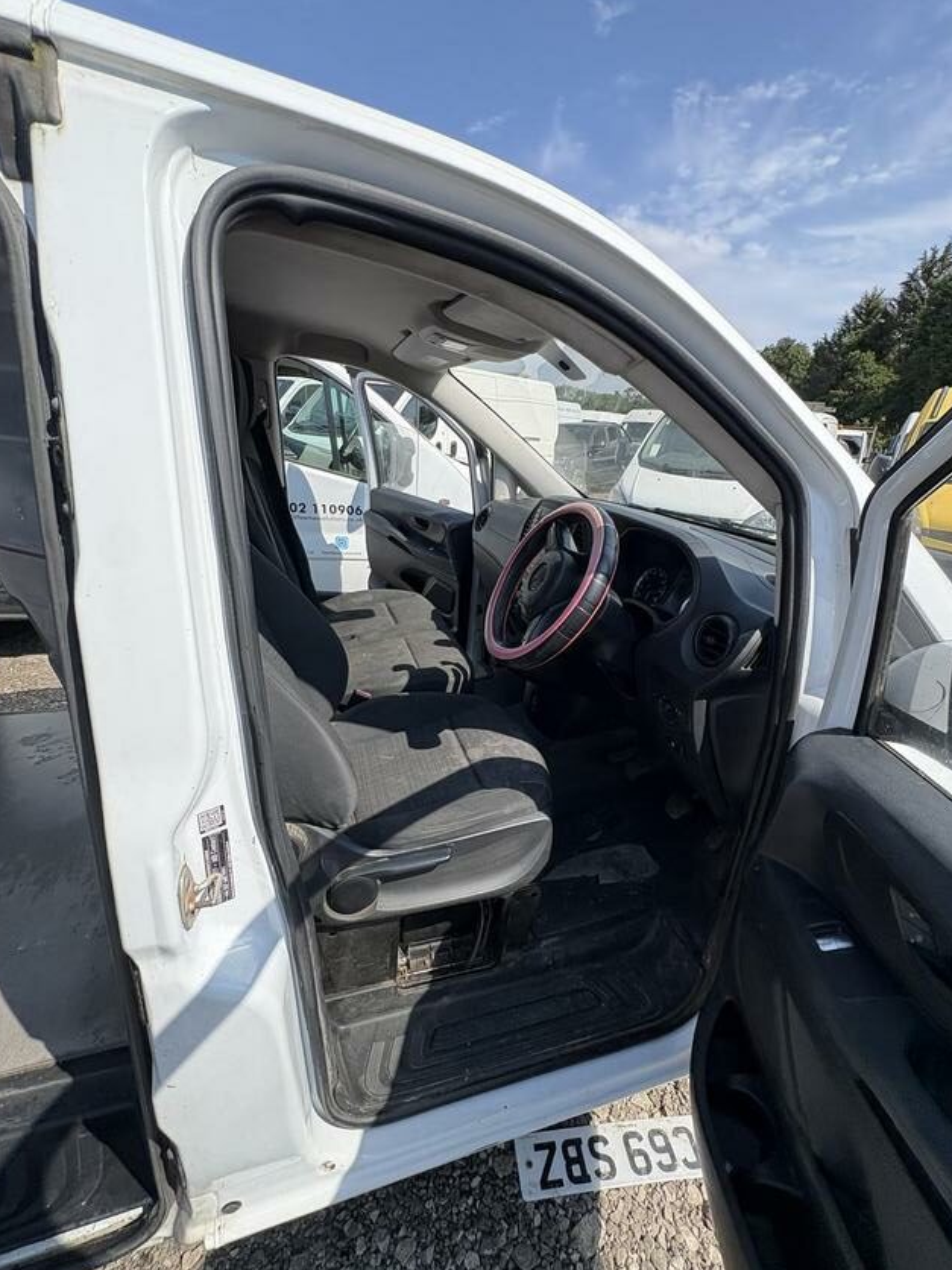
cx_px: 495
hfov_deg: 81.7
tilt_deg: -19.3
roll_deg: -0.9
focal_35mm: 15
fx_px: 550
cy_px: 629
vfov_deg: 98.2
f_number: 2.2
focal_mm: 2.22
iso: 64
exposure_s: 1/687
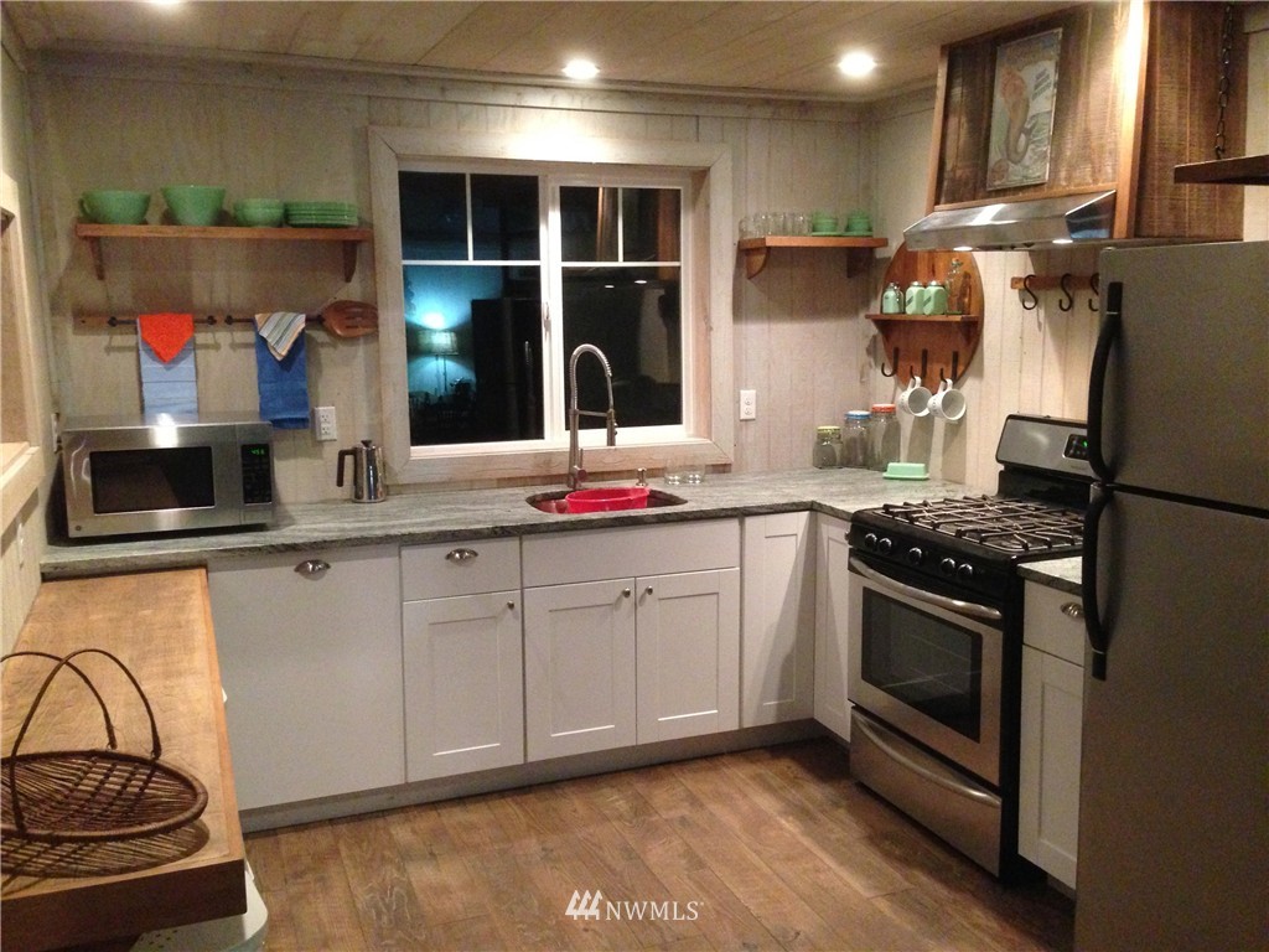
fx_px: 1210
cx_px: 634
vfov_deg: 42.9
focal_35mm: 33
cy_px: 476
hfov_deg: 55.4
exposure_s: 1/15
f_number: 2.4
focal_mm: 4.12
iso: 640
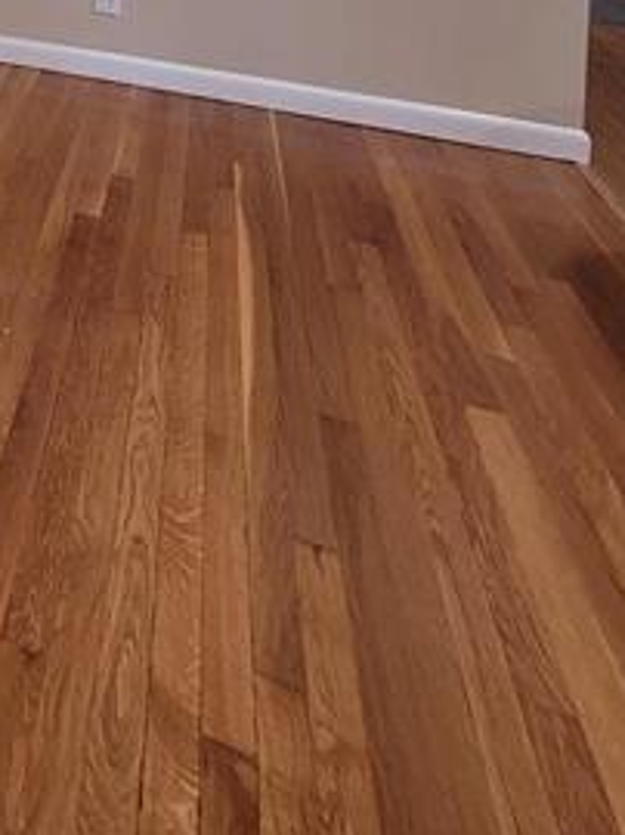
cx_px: -183
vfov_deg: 35.0
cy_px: -247
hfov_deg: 30.6
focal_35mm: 37
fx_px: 892
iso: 160
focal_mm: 1.74
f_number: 2.2
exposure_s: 1/59
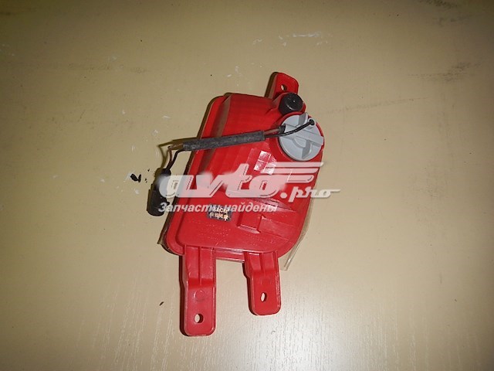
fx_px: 400
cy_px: 186
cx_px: 247
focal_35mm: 28
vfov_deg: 49.7
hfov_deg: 63.4
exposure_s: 1/30
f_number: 3.9
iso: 200
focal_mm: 5
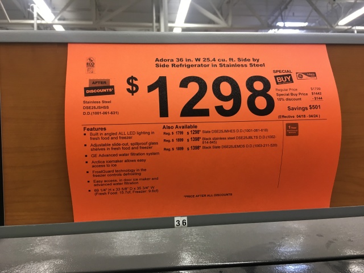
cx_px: 182
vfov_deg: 48.2
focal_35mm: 29
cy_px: 136
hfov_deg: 61.7
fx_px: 305
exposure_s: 1/30
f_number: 2.2
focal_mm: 4.15
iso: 32
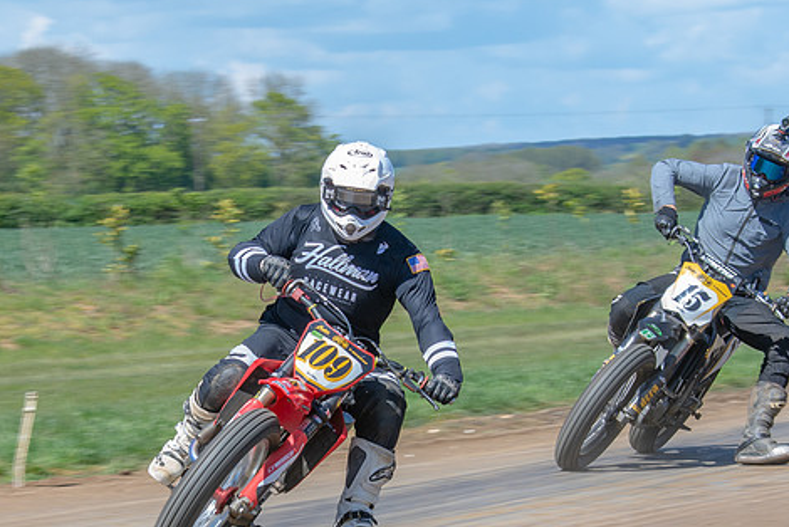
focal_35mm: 277
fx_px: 6074
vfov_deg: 5.0
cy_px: 423
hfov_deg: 7.4
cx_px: 278
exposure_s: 1/160
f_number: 8
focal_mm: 86
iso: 200
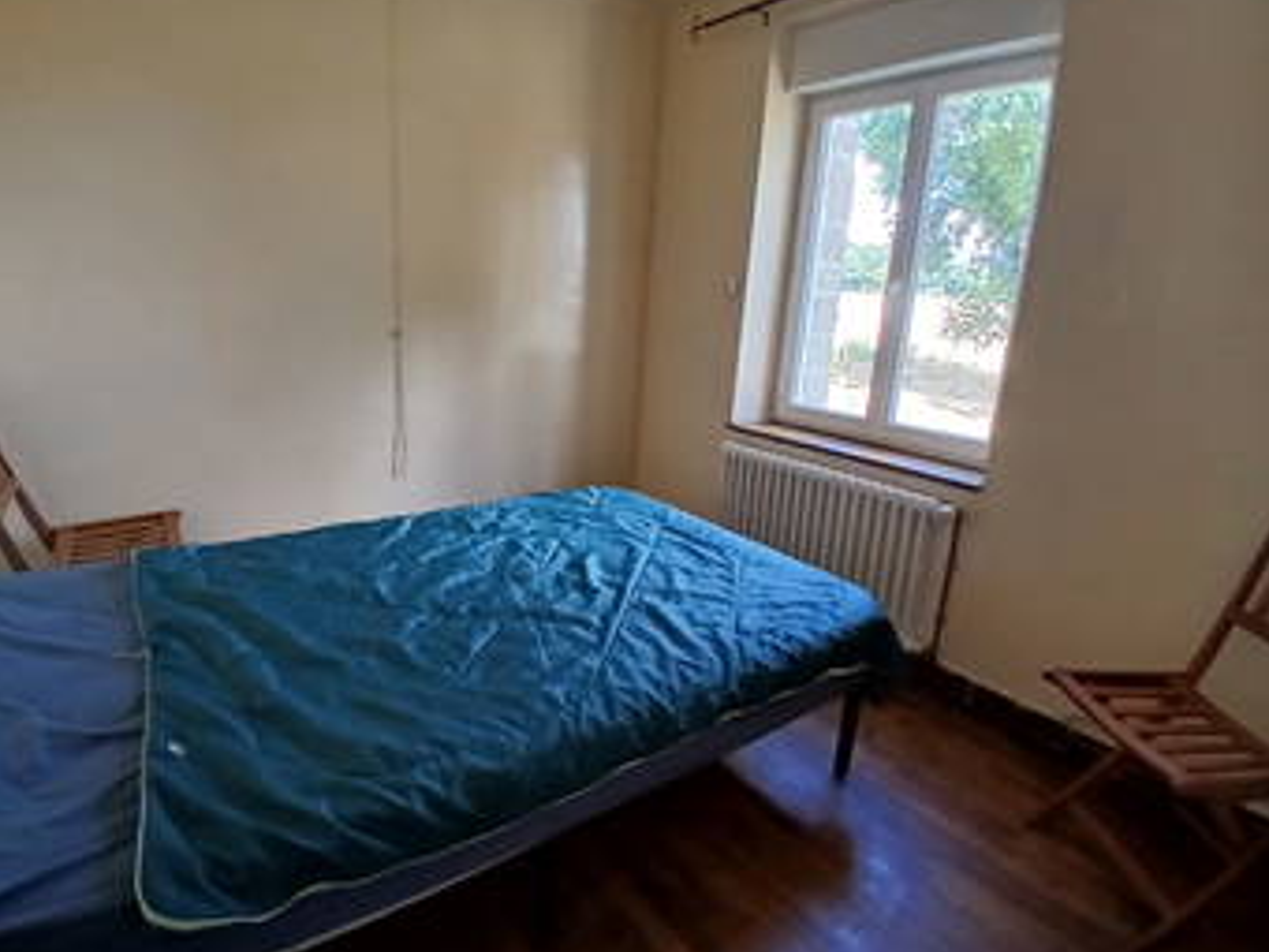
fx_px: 660
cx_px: 605
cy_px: 478
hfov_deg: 87.7
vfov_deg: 71.6
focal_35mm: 18
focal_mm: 1.4
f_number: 2.2
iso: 100
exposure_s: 1/50
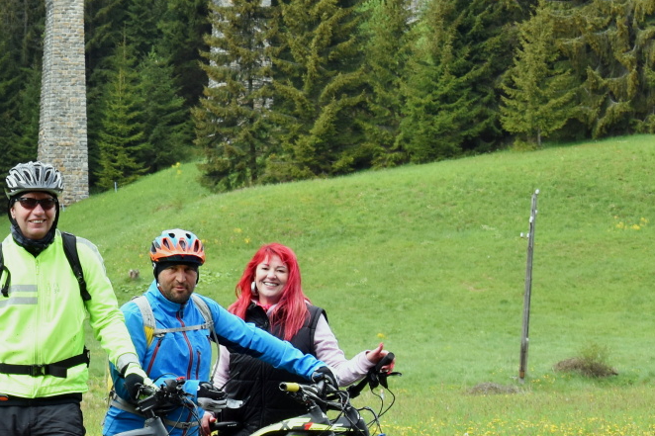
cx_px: -111
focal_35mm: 155
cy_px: 222
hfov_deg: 12.9
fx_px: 2819
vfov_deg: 8.8
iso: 400
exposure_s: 1/250
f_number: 8
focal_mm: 38
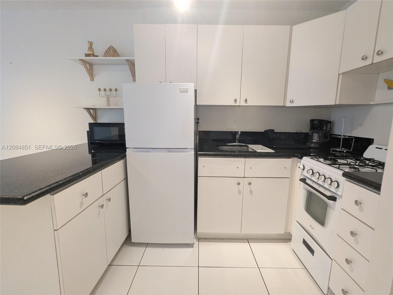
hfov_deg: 94.5
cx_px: 196
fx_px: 182
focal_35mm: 16
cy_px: 148
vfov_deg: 78.1
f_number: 2.2
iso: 135
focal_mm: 2.35
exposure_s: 1/30
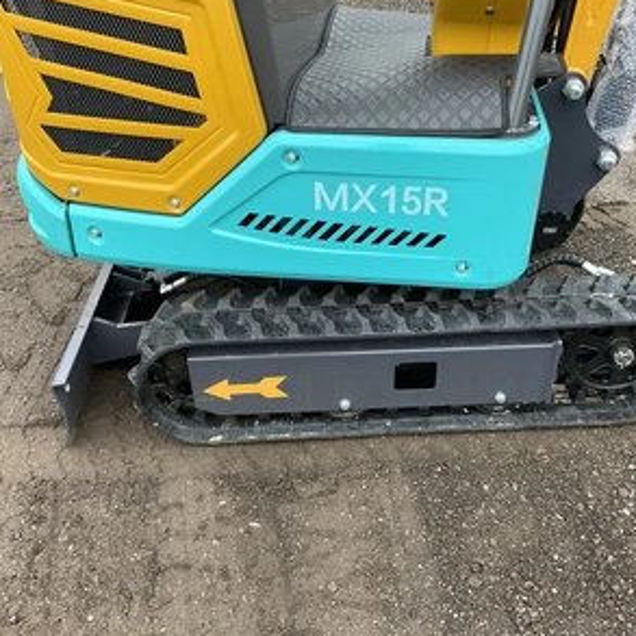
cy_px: 315
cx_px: 365
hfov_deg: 47.1
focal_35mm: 35
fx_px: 728
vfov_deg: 47.2
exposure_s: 1/122
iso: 25
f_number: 1.8
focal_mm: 3
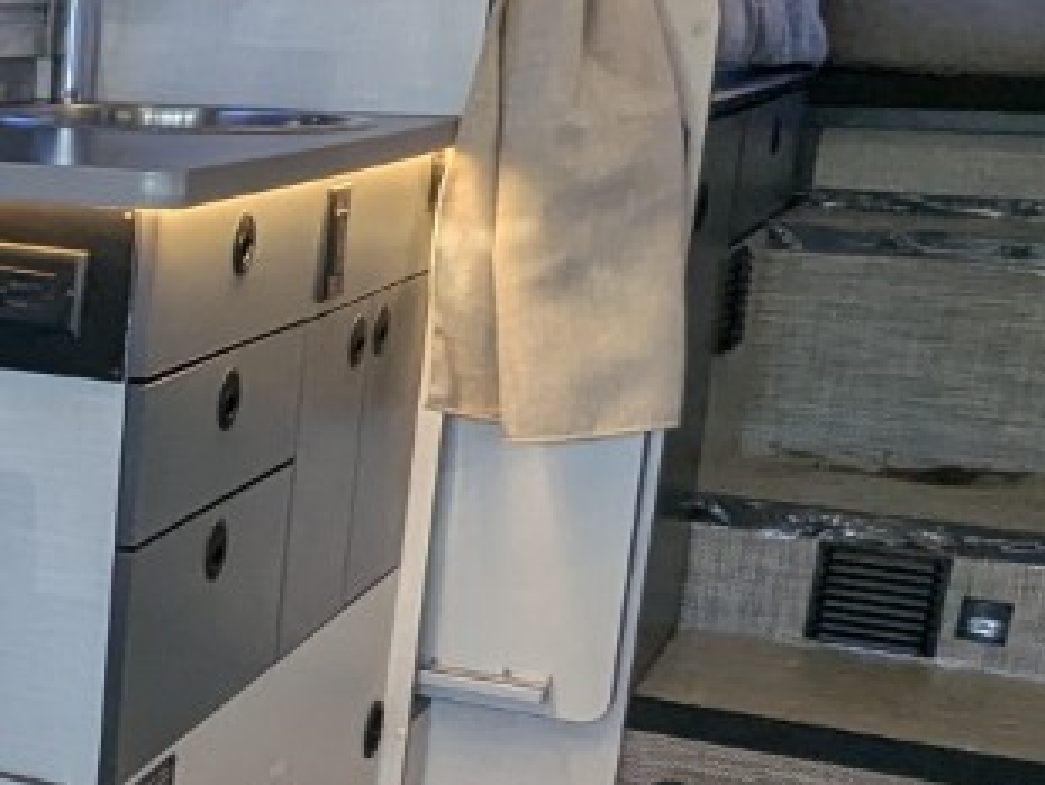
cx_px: -399
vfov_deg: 20.4
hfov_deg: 23.2
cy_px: 556
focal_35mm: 72
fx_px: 2175
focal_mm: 2.35
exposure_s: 1/179
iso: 69
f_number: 2.2
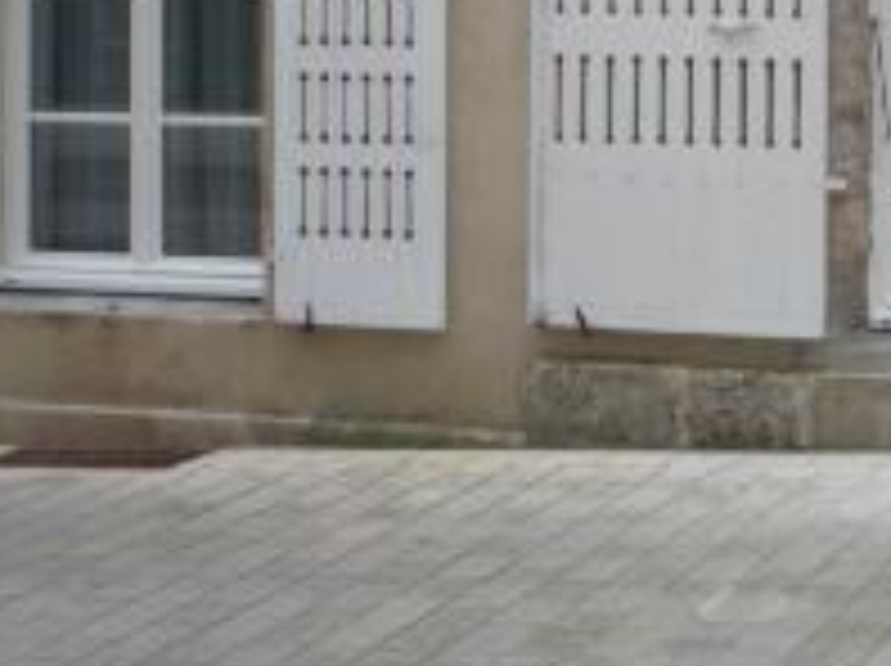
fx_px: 2494
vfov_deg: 14.3
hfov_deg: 19.5
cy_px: -315
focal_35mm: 97
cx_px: 958
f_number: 3.3
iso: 100
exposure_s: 1/50
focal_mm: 5.2
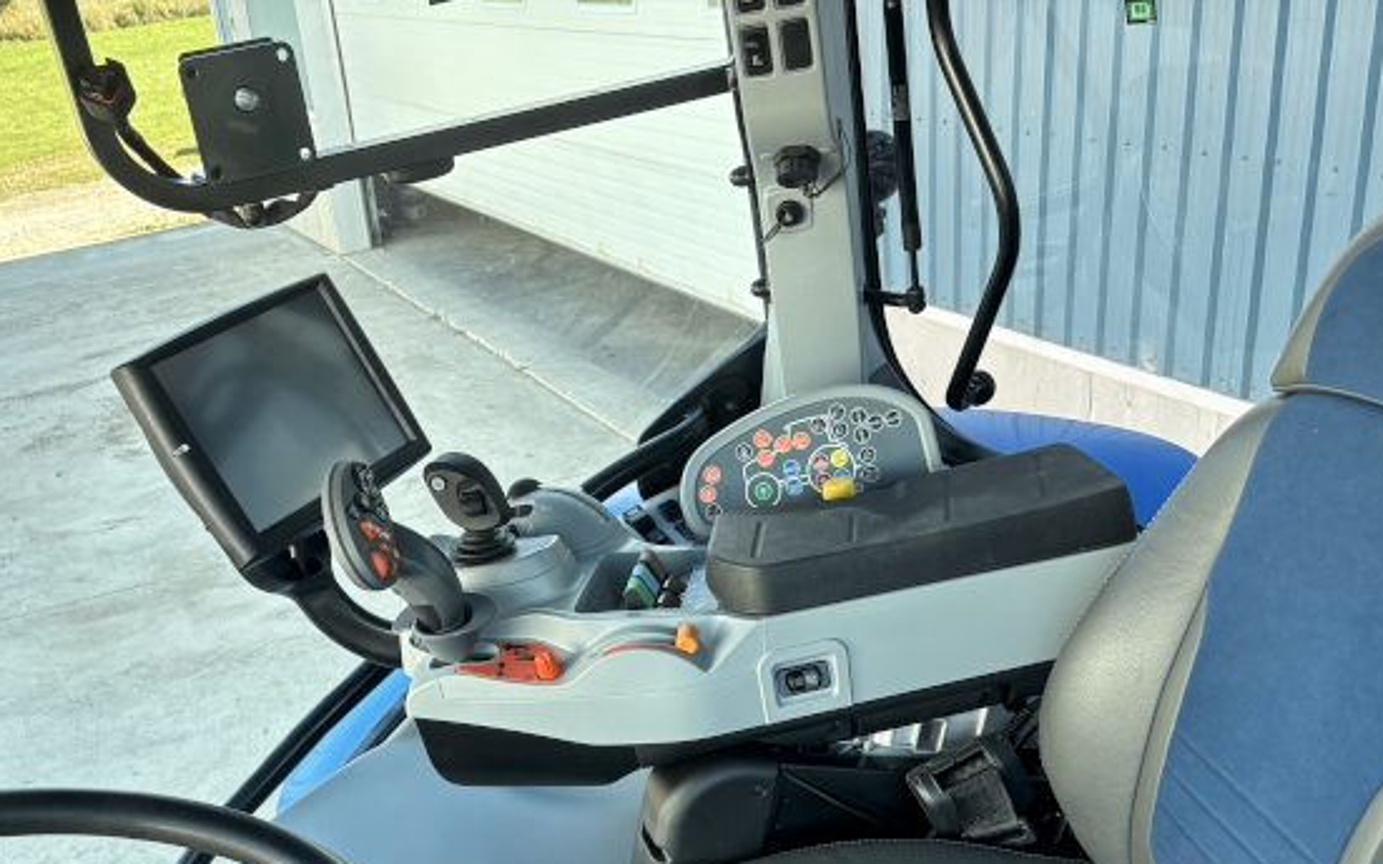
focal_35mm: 40
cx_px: 595
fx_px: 1507
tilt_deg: -28.9
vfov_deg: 30.8
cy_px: 748
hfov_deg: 49.1
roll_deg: +6.7
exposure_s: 1/121
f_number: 1.6
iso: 64
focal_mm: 5.96
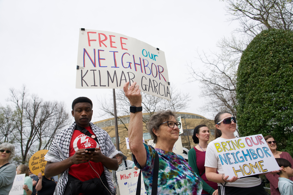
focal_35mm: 24
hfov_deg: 73.7
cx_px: 146
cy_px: 98
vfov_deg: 53.1
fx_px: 195
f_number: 5.6
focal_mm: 24
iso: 400
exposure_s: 1/1600
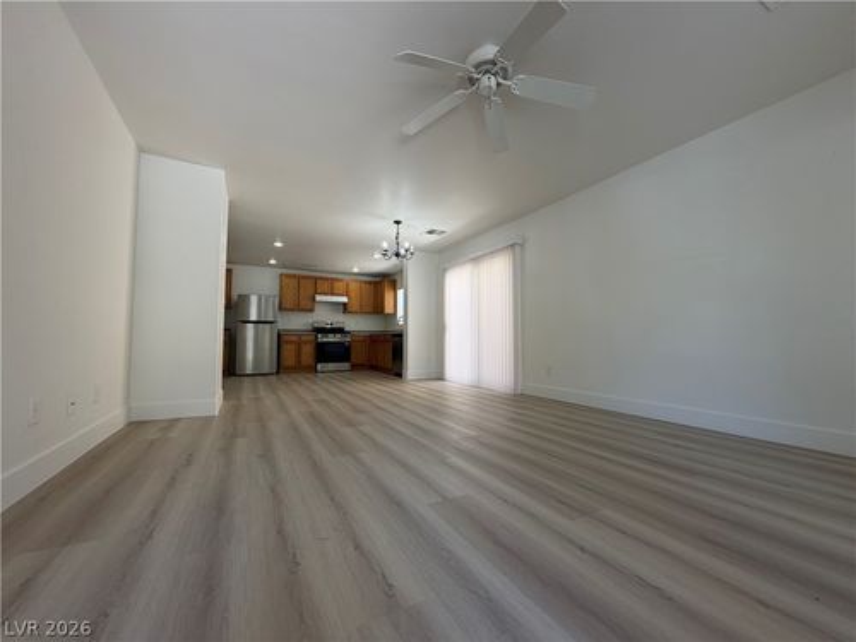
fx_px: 346
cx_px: 428
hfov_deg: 102.1
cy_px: 321
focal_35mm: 14
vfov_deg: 85.7
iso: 125
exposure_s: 1/120
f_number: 2.2
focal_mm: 2.22
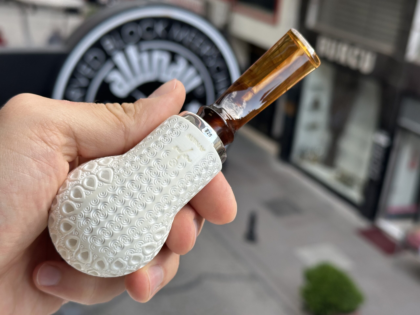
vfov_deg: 30.3
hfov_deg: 39.7
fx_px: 582
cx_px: 210
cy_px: 158
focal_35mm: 48
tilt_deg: -20.9
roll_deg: -6.0
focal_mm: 6.86
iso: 64
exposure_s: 1/1199
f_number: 1.78
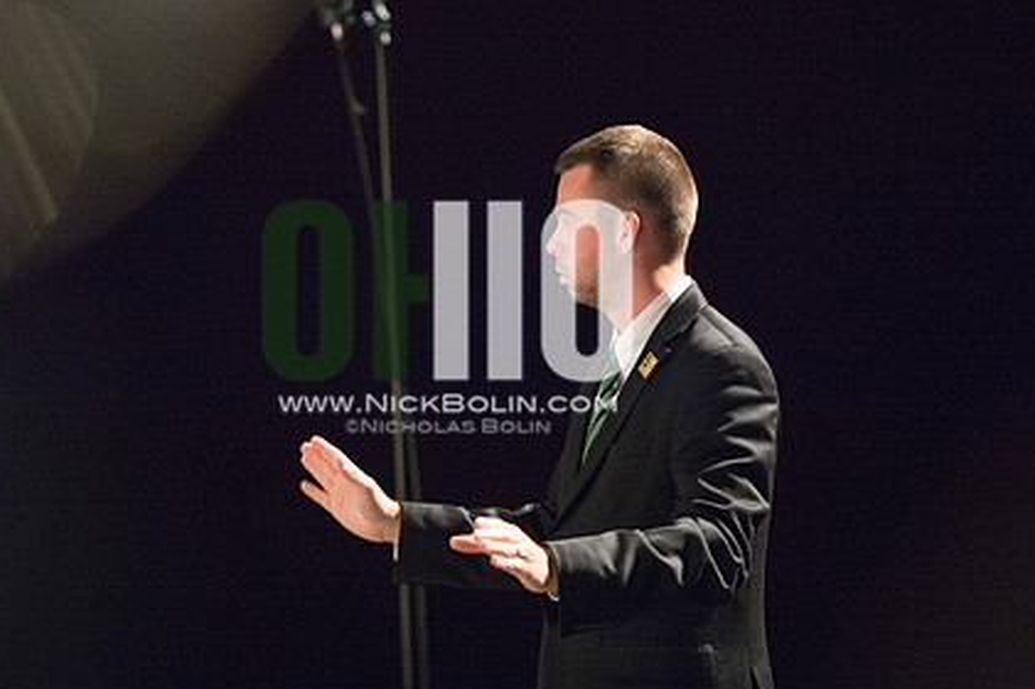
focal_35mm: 248
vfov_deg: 5.5
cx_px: 447
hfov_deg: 8.3
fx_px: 7124
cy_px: 315
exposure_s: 1/250
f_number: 2.8
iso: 2500
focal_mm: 180
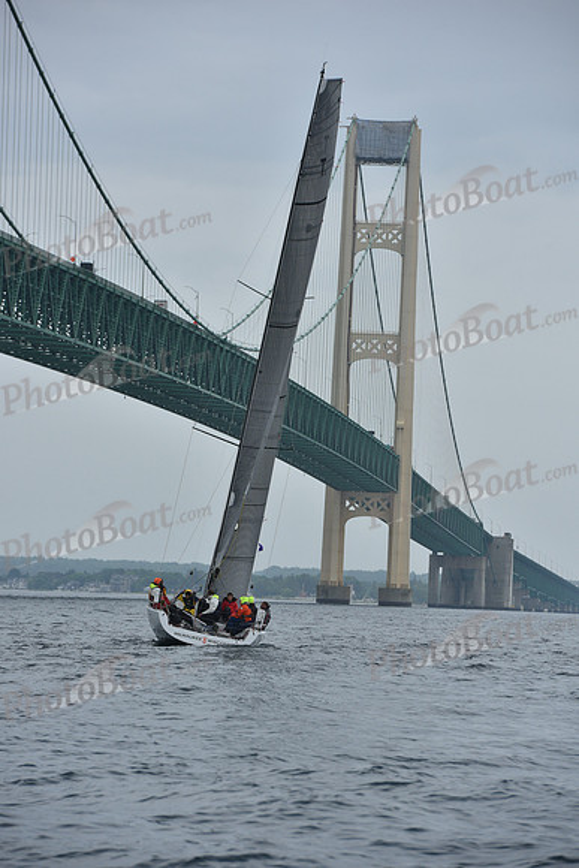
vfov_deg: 10.3
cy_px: 434
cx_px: 290
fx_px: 4822
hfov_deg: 6.9
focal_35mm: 200
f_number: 9
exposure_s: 1/800
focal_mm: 200
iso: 250
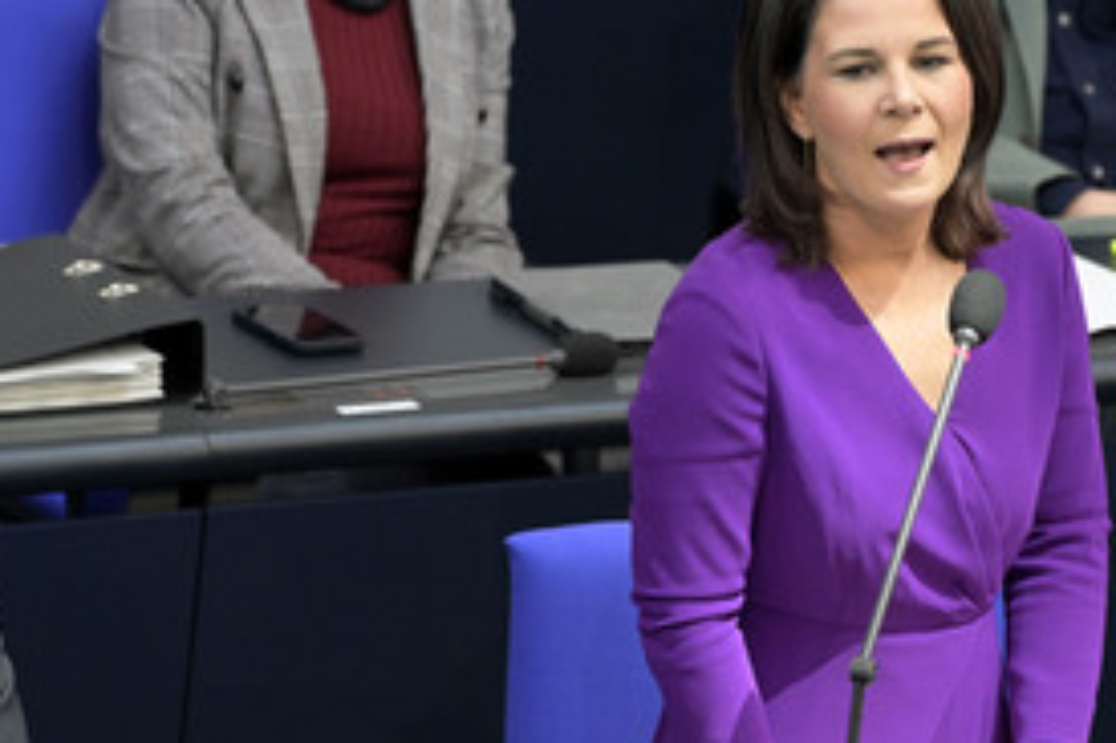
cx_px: 733
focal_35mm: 508
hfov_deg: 4.1
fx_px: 15738
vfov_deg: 2.7
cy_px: 479
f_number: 5.6
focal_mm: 310
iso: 8000
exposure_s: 1/320
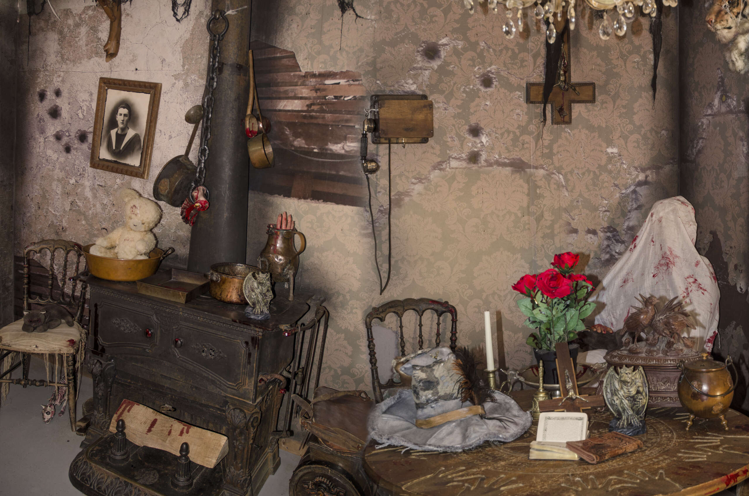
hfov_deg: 57.3
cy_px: 248
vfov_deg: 39.8
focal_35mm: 33
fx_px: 685
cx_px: 374
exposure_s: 1/60
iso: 400
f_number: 4
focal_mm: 22
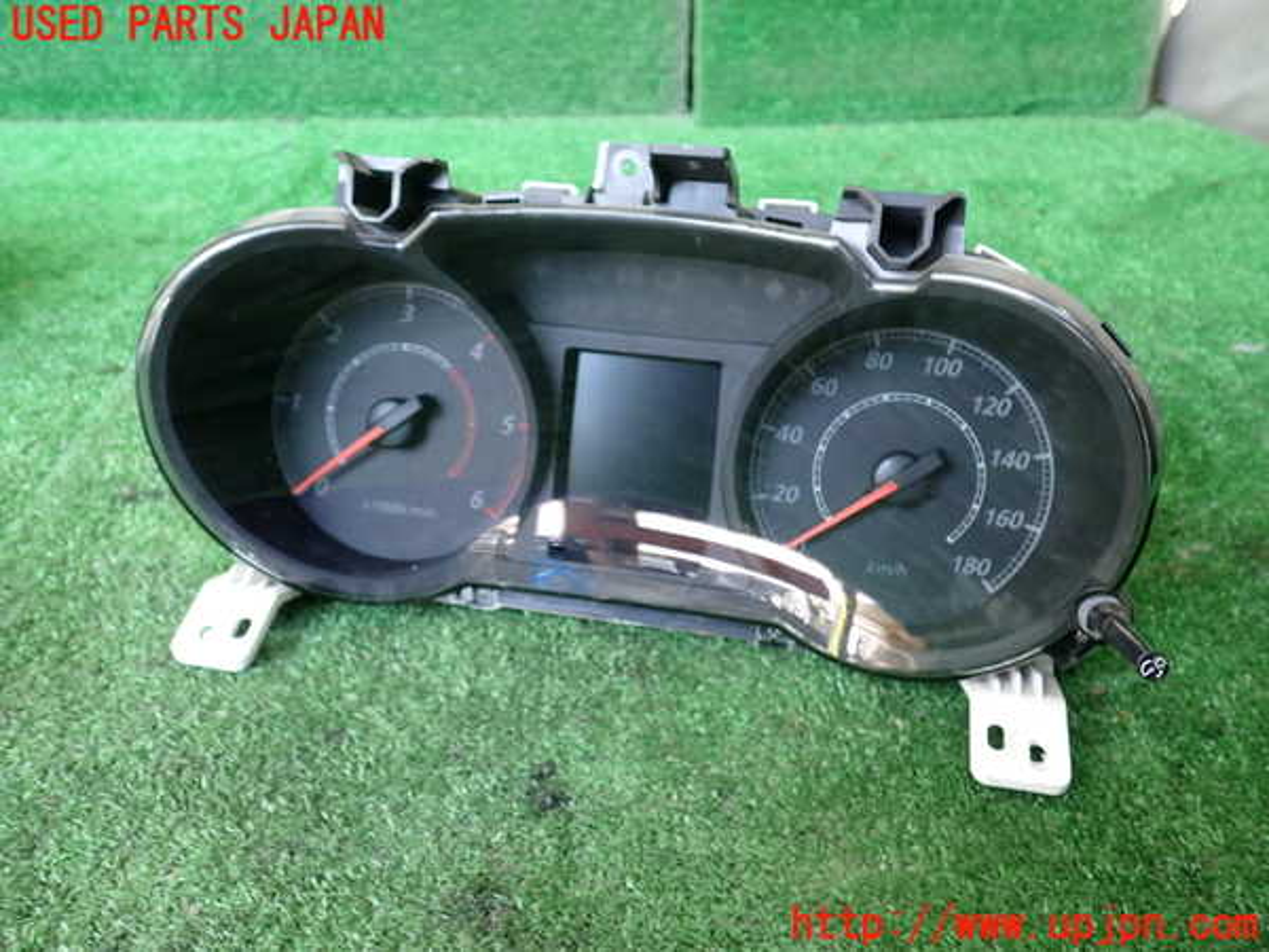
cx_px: 634
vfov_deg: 46.8
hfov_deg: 60.0
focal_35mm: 30
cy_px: 476
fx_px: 1100
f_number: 2.3
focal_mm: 5.4
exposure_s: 1/40
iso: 200
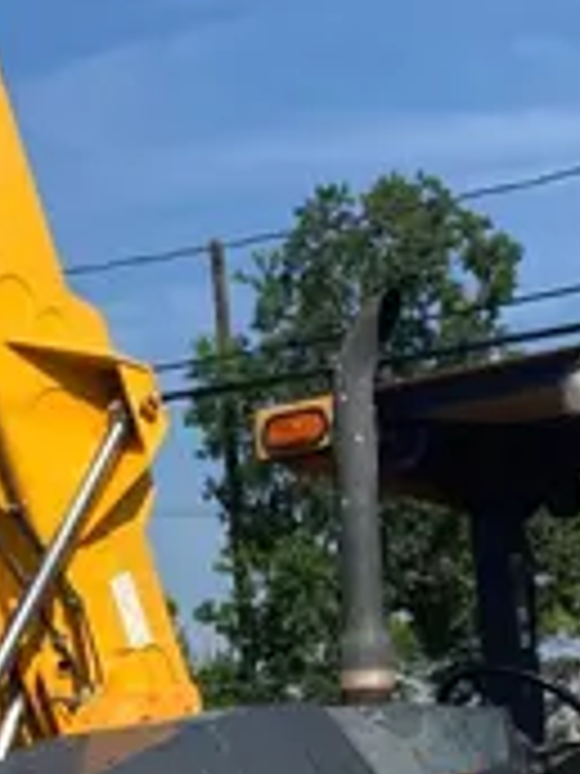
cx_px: 211
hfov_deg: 12.4
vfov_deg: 15.5
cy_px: 1105
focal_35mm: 119
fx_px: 2659
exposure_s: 1/2433
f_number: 1.8
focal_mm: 3.99
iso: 20
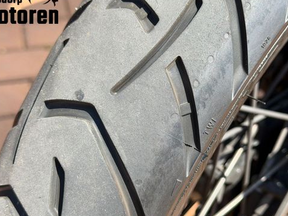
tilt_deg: -42.9
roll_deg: -1.3
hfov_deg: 30.2
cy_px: 128
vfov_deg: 22.9
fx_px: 532
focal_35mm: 64
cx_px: 173
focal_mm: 6.76
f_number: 1.78
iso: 80
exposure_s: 1/1456
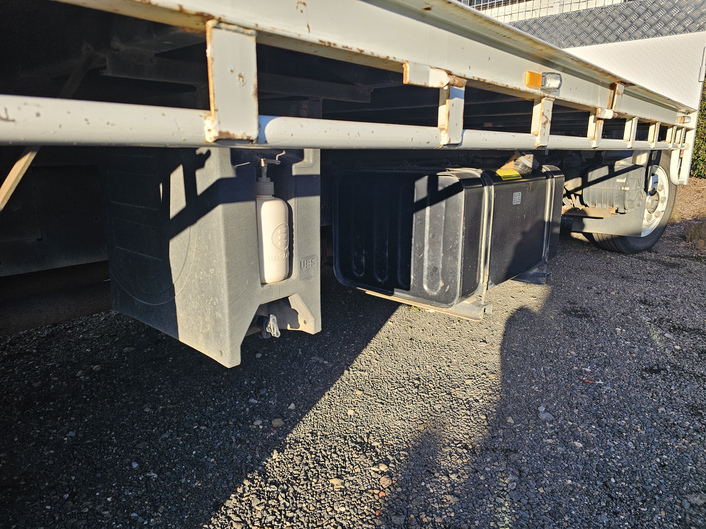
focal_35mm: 23
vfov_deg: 58.9
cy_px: 264
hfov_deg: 73.9
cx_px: 353
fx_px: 469
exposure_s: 1/236
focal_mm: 6.3
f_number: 1.7
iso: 16
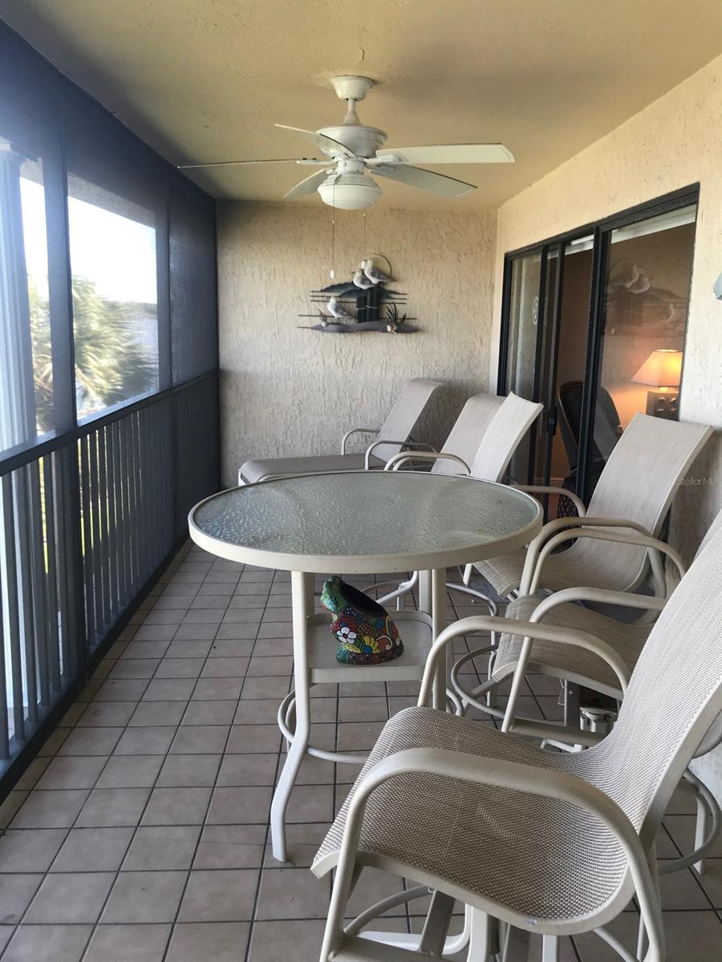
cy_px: 481
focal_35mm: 28
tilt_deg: -11.8
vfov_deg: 63.4
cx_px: 361
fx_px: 779
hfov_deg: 49.7
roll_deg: -1.7
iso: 25
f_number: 1.8
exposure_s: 1/60
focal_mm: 3.99
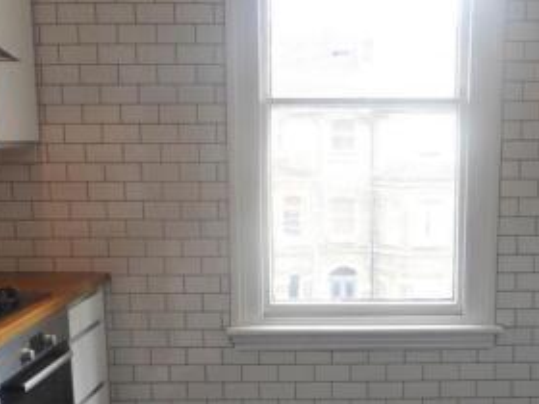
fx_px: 810
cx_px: 365
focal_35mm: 52
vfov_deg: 27.7
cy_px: 293
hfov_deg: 36.4
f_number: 3.3
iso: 125
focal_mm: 4.3
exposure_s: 1/60
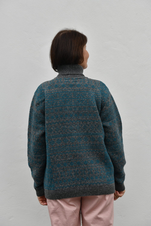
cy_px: 113
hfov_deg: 19.5
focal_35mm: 70
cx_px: 76
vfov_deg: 28.8
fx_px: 440
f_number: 11
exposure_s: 1/500
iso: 1600
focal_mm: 70
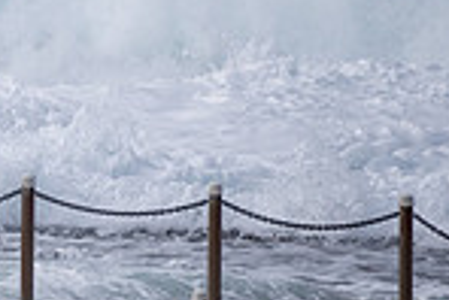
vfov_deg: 0.7
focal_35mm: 1957
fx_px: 24432
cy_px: 83
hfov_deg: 1.1
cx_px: -403
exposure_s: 1/1000
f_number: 5.6
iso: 80
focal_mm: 500
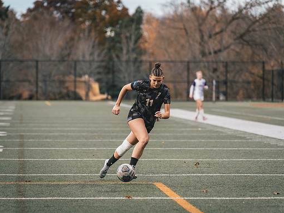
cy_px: 125
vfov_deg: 7.7
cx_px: 129
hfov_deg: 10.3
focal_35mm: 192
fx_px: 1576
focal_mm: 150
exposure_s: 1/1000
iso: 400
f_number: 2.8
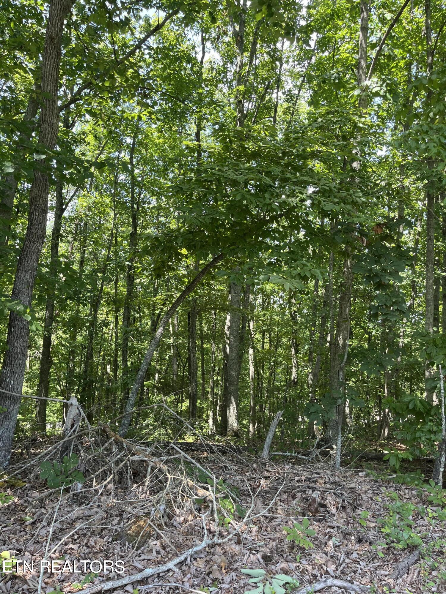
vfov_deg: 67.3
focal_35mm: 26
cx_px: 223
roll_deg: +2.2
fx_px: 447
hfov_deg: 53.1
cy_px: 297
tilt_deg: +1.9
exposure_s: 1/167
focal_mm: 5.1
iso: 40
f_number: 1.6
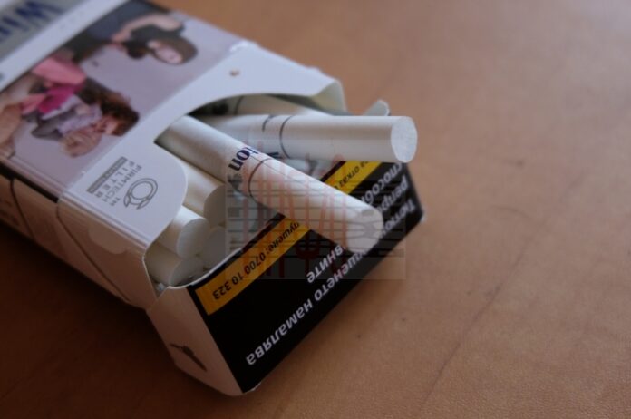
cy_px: 210
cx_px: 316
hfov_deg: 33.4
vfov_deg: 22.6
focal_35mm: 60
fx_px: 1050
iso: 1600
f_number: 5.3
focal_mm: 40.2
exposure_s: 1/60
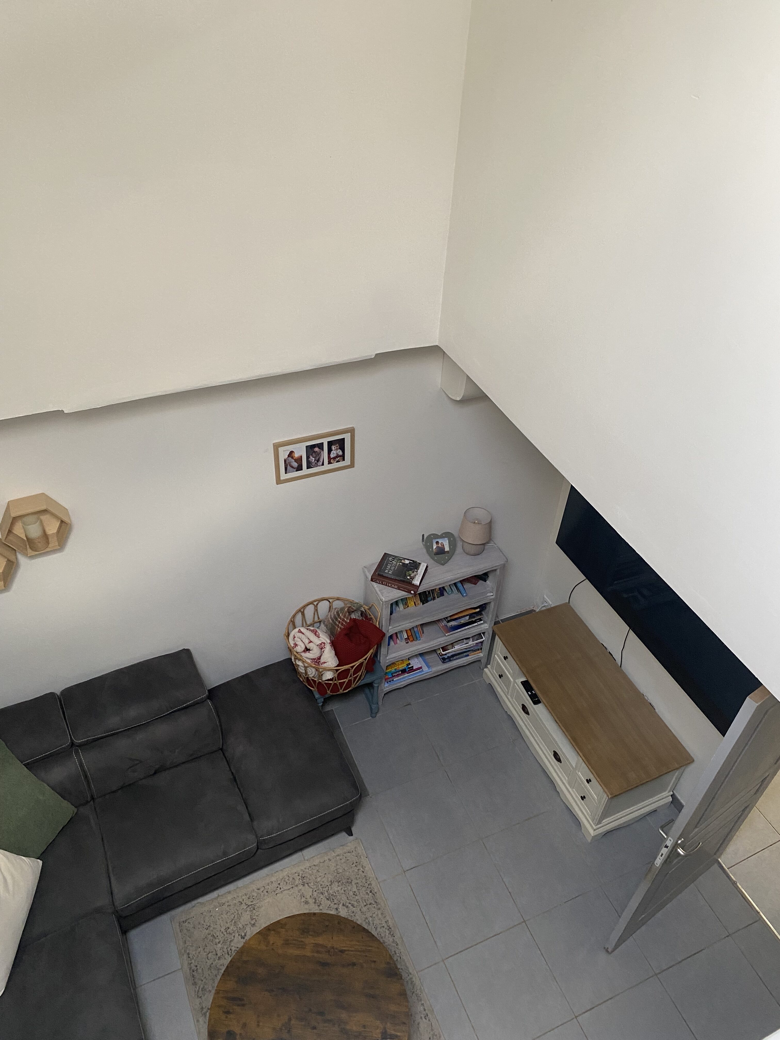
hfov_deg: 53.1
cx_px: 390
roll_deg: -1.4
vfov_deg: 67.3
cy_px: 520
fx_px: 781
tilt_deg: -41.2
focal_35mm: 26
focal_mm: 4.25
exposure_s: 1/60
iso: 200
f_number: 1.8
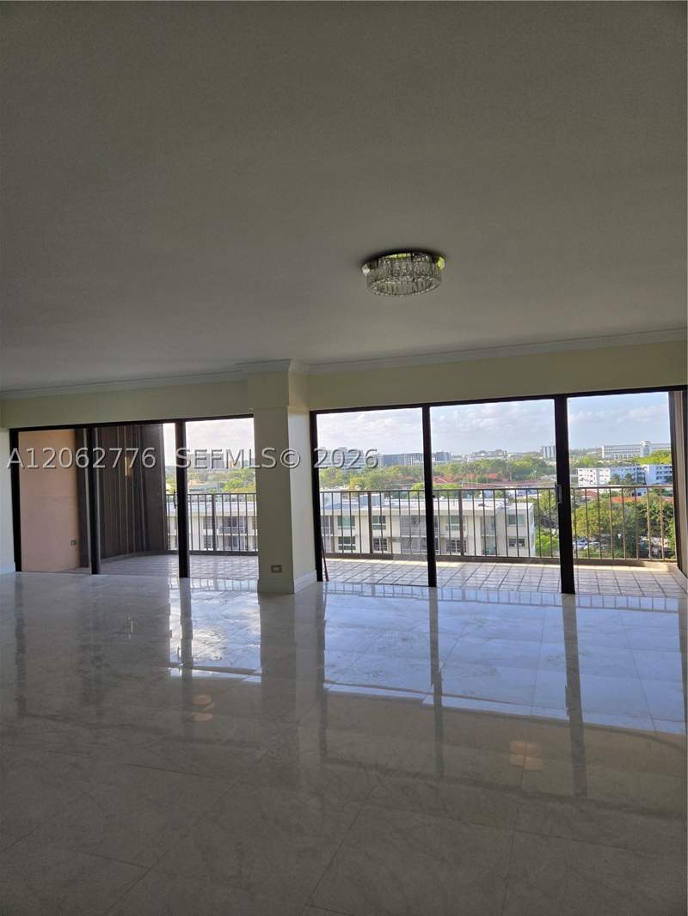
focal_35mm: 23
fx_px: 609
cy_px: 458
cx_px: 344
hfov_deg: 58.9
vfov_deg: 73.9
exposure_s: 1/970
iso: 80
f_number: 1.8
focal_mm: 5.4
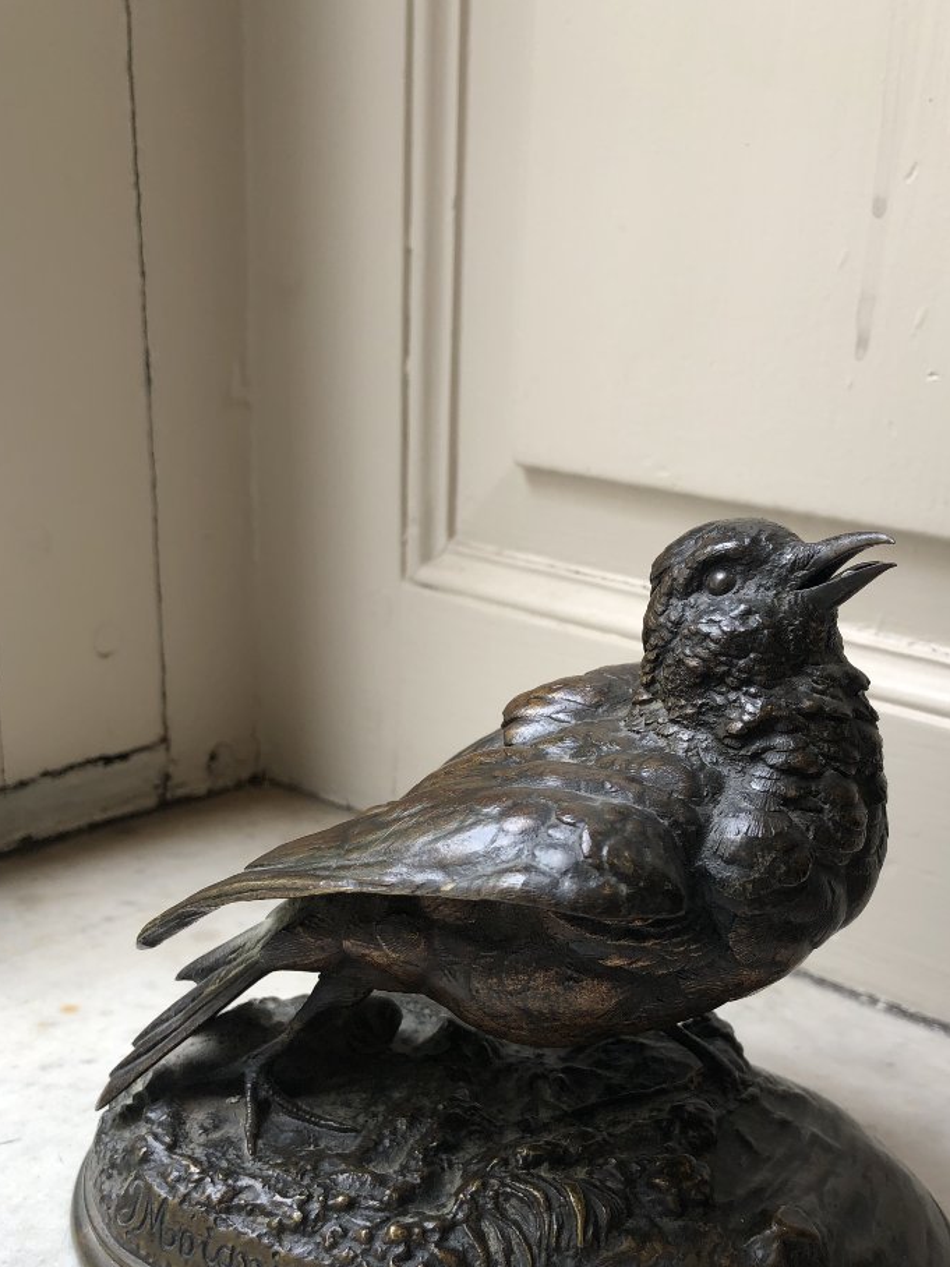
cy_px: 832
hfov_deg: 38.5
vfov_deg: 49.4
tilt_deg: -22.7
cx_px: 576
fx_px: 1354
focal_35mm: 37
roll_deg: -2.5
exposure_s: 1/120
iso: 32
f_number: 1.8
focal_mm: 4
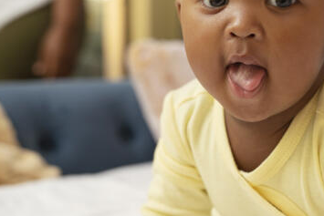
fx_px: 837
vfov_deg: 14.7
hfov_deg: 21.5
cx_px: 275
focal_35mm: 93
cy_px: 72
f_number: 3.2
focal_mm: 43
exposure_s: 1/160
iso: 320
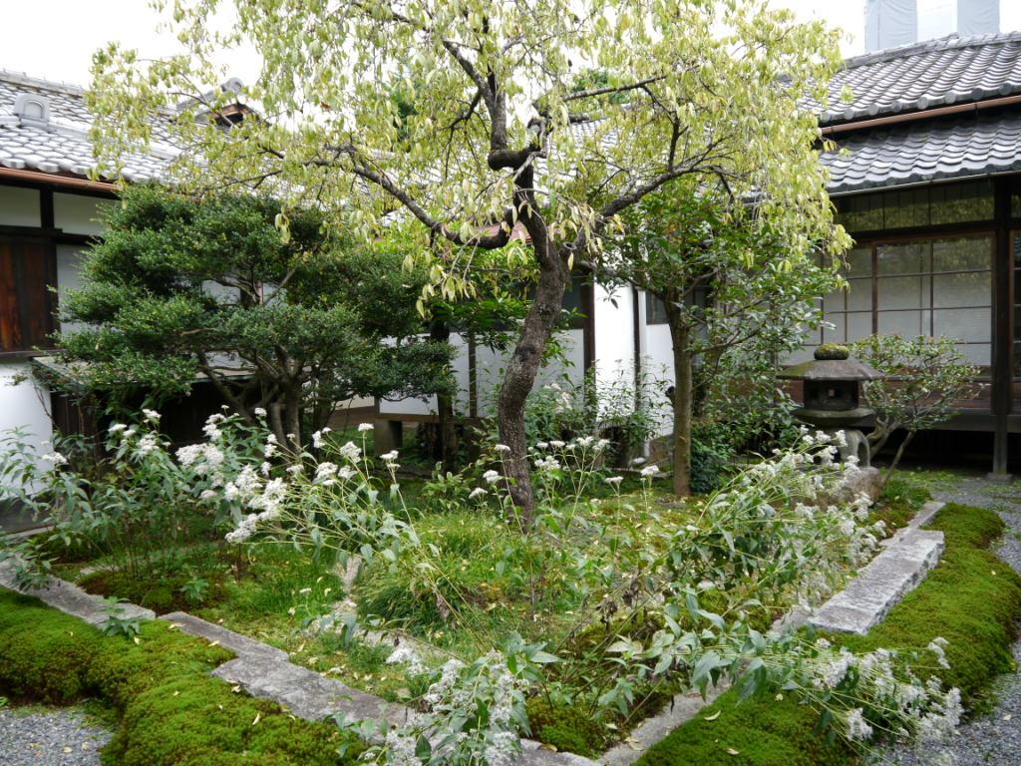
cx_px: 510
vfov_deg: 49.7
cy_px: 383
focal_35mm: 28
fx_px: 826
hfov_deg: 63.4
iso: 160
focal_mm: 14
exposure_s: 1/125
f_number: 4
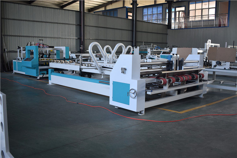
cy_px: 79
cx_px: 118
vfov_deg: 38.4
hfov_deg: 55.1
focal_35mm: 34
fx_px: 227
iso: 400
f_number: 4
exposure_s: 1/80
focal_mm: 23
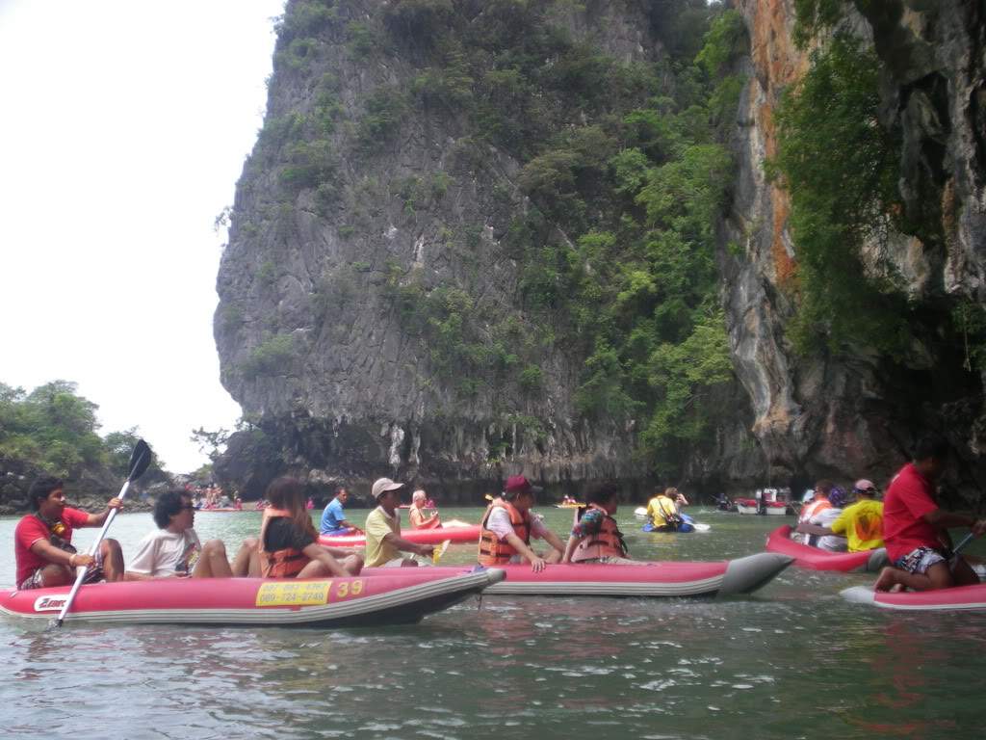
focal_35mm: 44
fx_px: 1253
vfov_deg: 32.9
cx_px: 493
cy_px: 370
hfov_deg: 42.9
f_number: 3.5
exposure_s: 1/210
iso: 50
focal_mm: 7.4
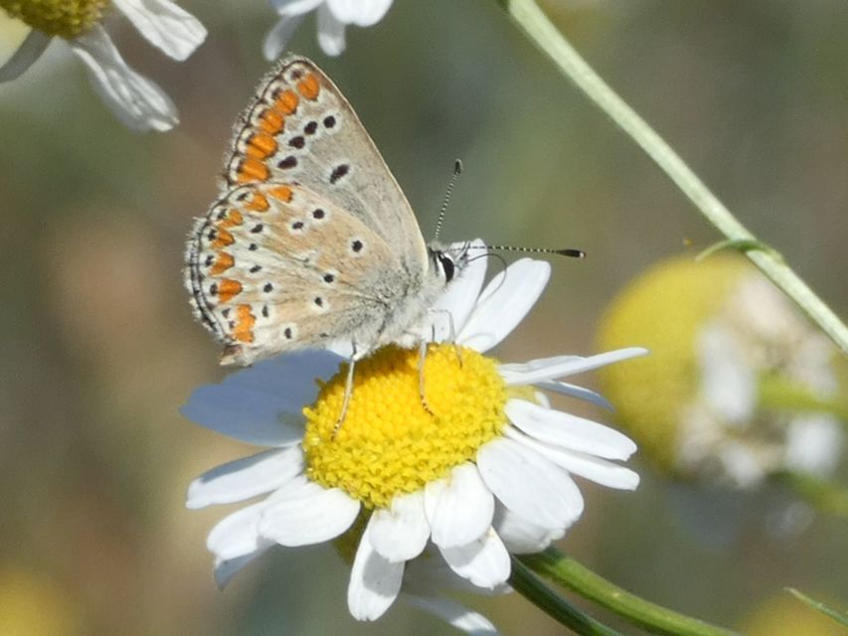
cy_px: 318
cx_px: 424
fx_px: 5611
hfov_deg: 8.6
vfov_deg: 6.5
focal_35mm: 229
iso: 80
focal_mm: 41.1
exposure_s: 1/200
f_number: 5.5
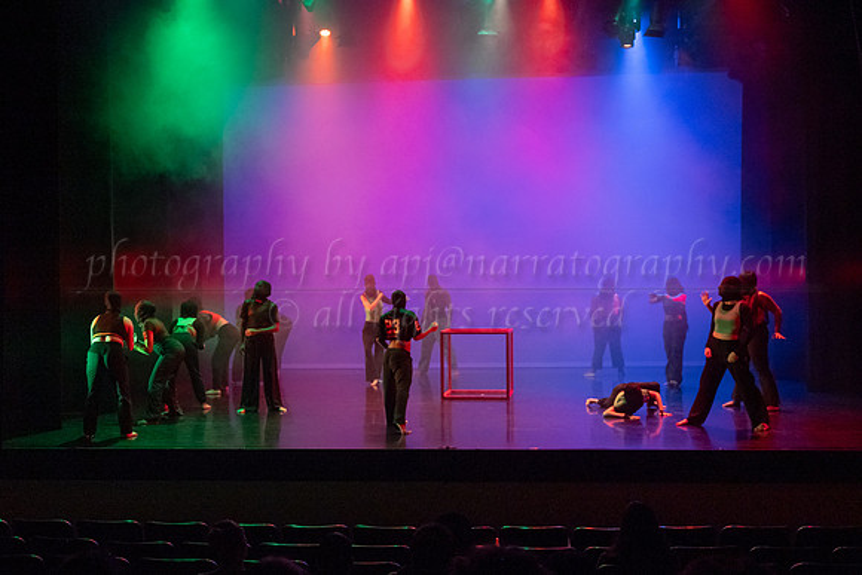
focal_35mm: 47
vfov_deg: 28.9
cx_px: 384
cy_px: 312
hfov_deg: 42.2
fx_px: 1116
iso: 4000
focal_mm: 42
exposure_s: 1/250
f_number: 2.8
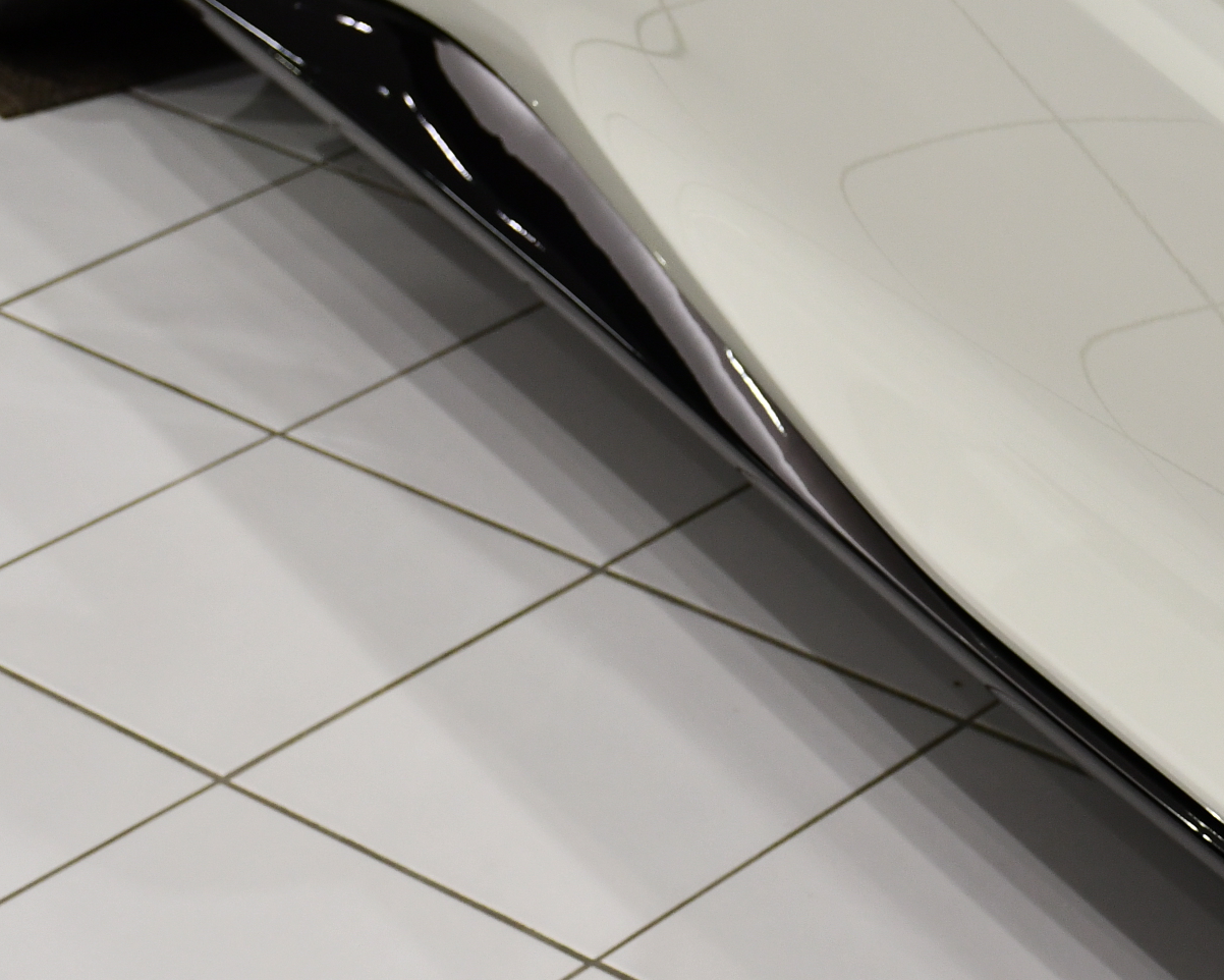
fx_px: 4094
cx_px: 1203
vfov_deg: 13.6
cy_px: 262
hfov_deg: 16.7
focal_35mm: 113
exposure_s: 1/250
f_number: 4.5
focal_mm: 35
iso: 800
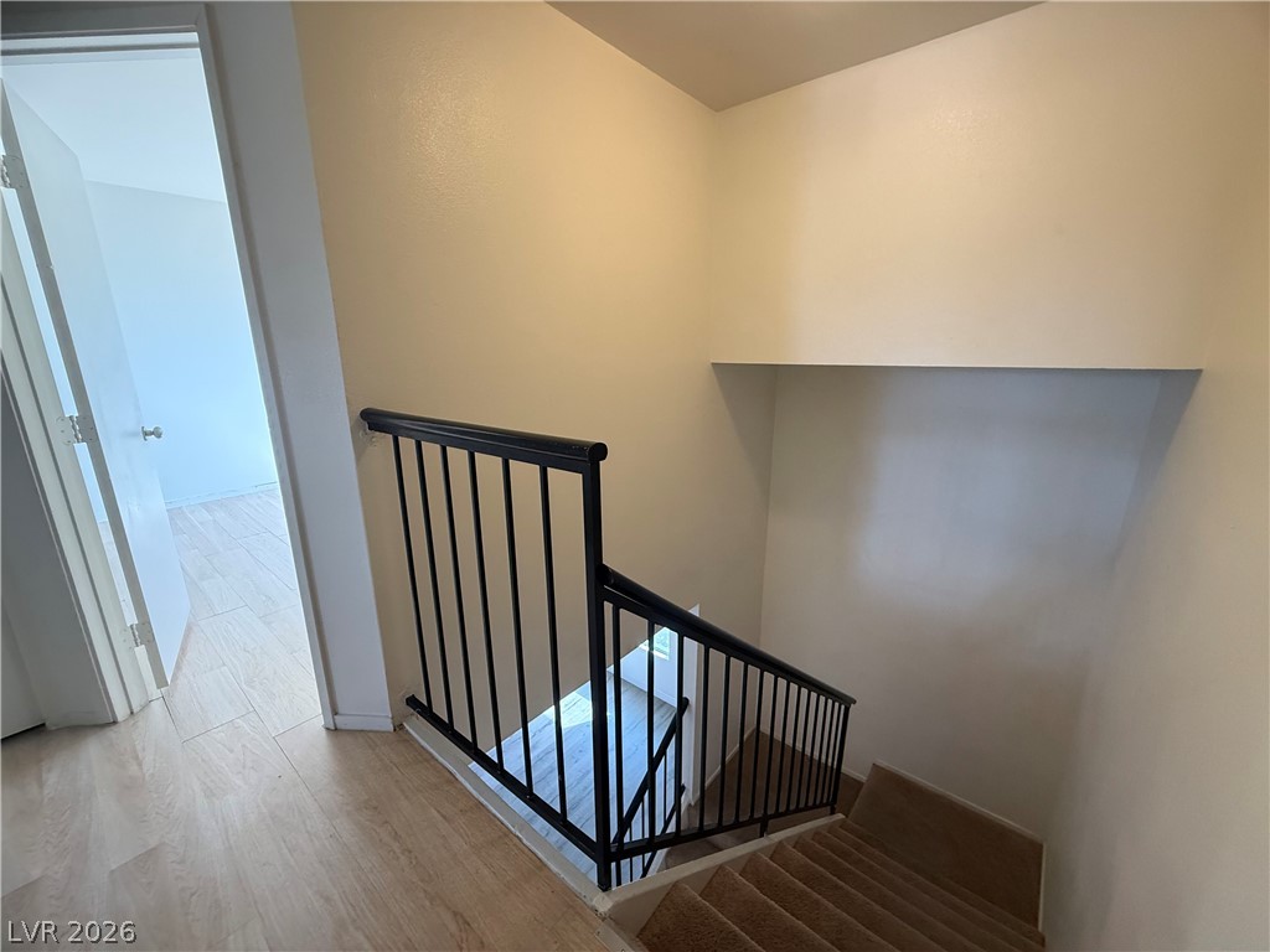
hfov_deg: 102.1
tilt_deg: -14.5
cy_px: 476
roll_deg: +0.8
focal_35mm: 14
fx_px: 514
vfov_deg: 85.7
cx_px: 635
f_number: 2.2
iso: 500
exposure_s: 1/120
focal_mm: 2.22
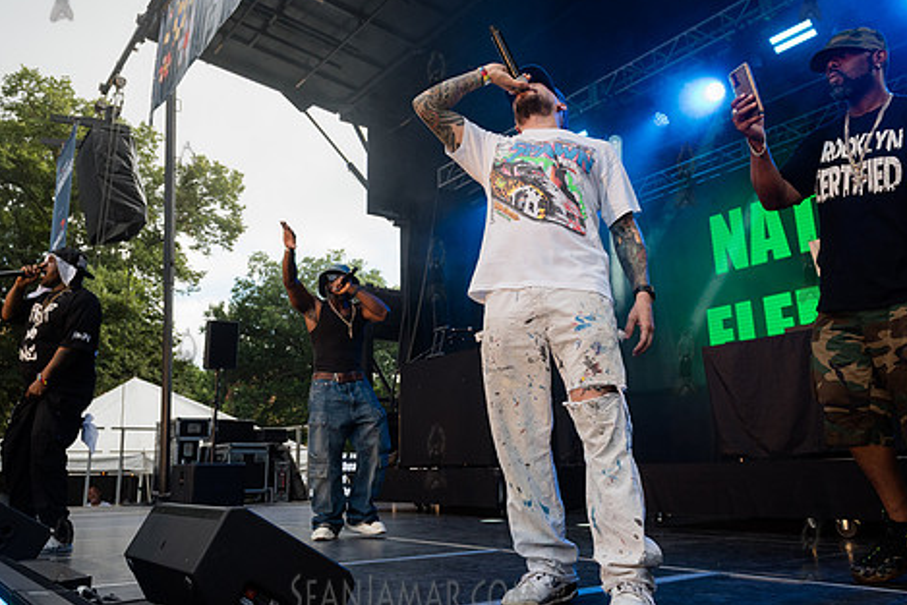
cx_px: 435
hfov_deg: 61.9
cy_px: 268
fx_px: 756
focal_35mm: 30
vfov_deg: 43.6
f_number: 4.5
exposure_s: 1/800
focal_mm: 24
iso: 1000
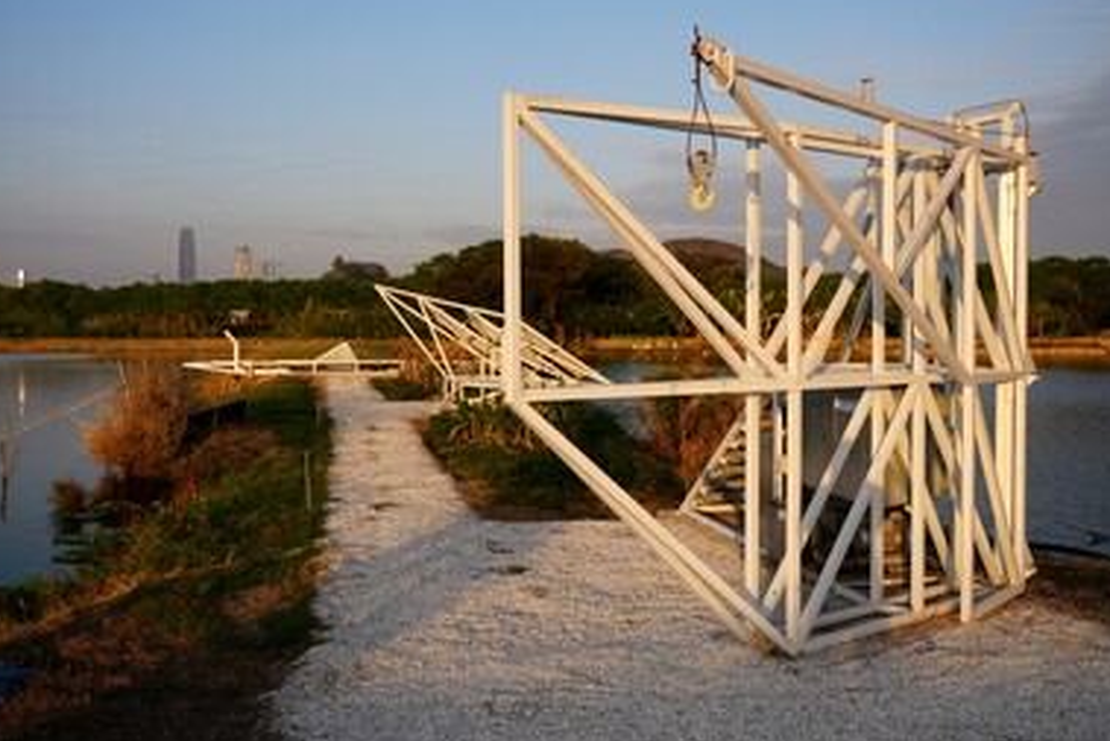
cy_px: 353
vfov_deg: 35.1
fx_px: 1172
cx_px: 539
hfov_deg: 50.7
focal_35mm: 38
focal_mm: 36
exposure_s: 1/320
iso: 80
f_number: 5
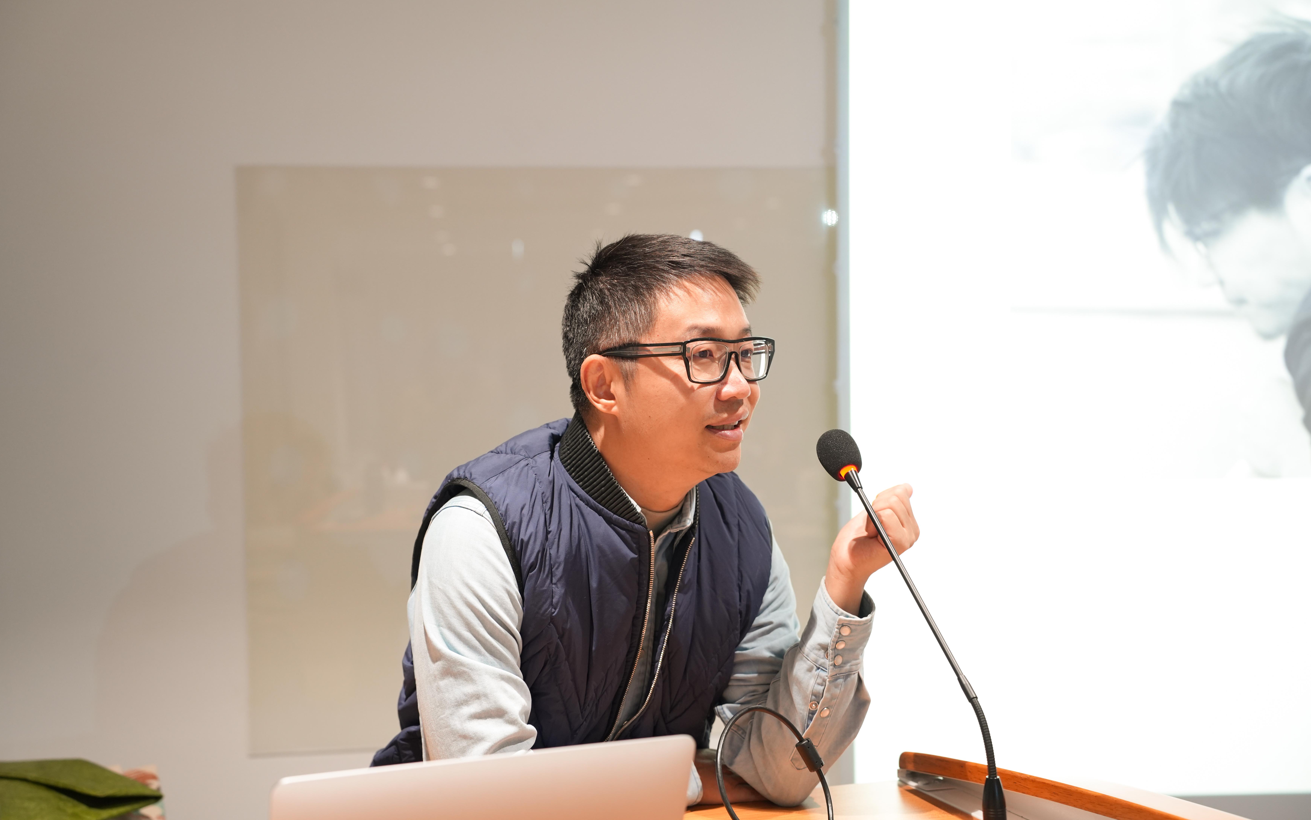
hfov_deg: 46.2
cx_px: 653
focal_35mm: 43
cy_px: 424
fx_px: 1536
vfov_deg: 29.9
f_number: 3.2
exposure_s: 1/60
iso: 1000
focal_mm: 42
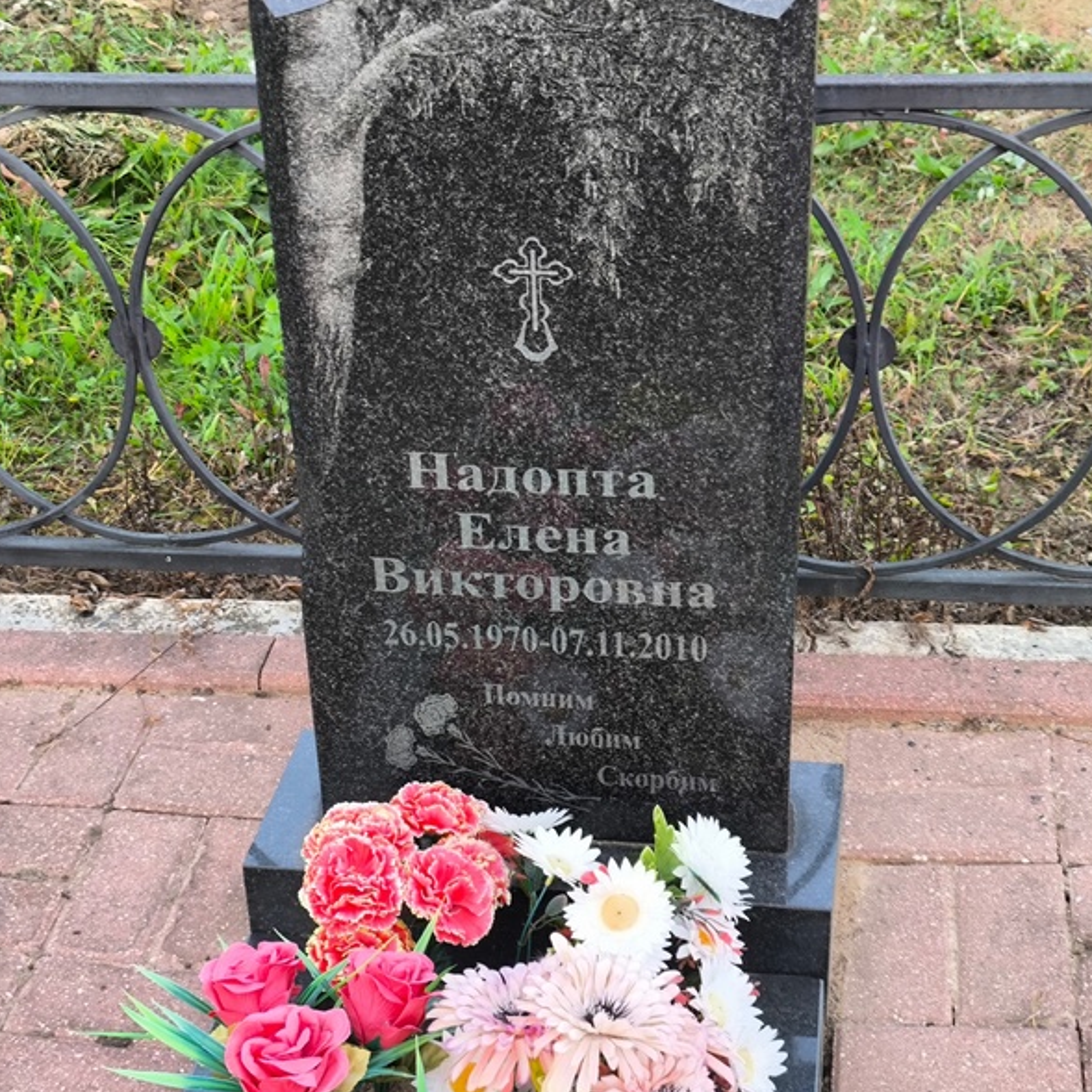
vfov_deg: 28.6
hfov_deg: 28.6
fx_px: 2141
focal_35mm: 60
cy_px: 554
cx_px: 520
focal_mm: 4.71
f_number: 1.7
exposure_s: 1/100
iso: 80
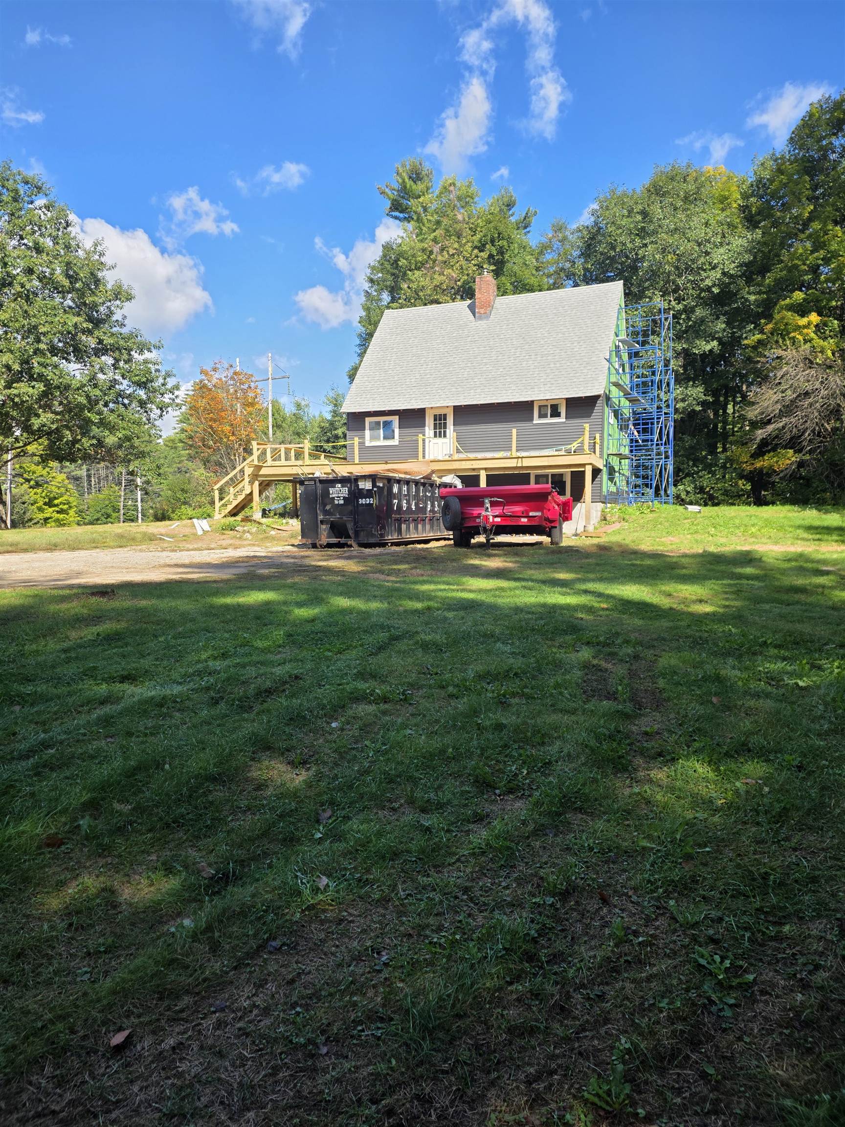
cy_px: 564
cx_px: 422
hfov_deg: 58.9
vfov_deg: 73.9
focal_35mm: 23
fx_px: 749
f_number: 1.7
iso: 80
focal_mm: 6.25
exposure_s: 1/2874
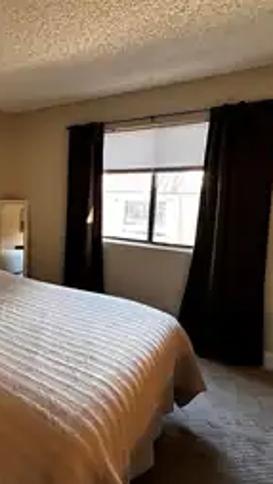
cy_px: 217
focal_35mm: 24
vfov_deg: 76.1
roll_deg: -0.3
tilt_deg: -5.3
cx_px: -40
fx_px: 309
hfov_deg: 38.0
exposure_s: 1/60
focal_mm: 2.22
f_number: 2.2
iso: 250
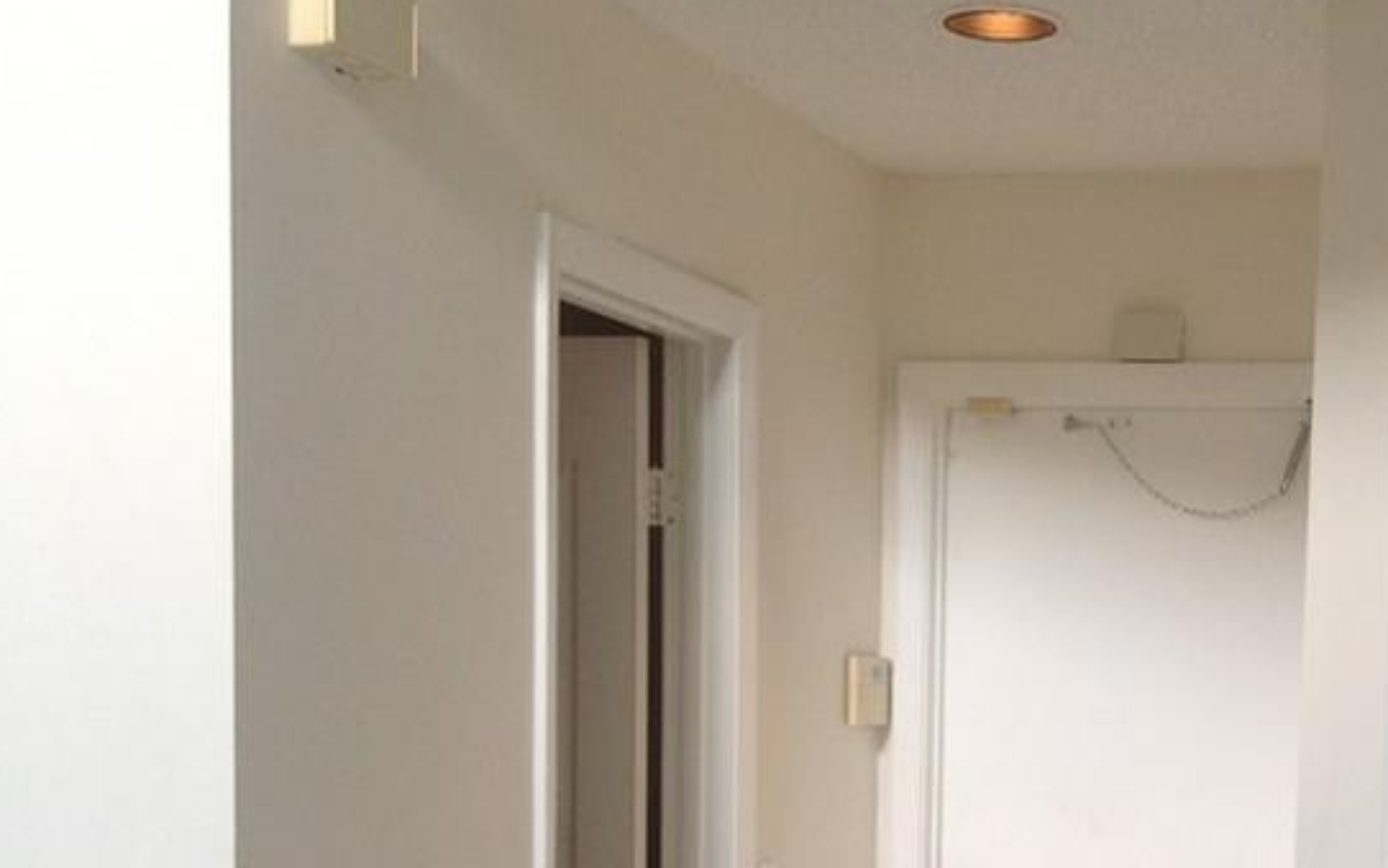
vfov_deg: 18.1
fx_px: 2648
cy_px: 883
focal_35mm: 70
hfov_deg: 28.5
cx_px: 1175
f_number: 2.4
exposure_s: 1/30
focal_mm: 4.28
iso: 50
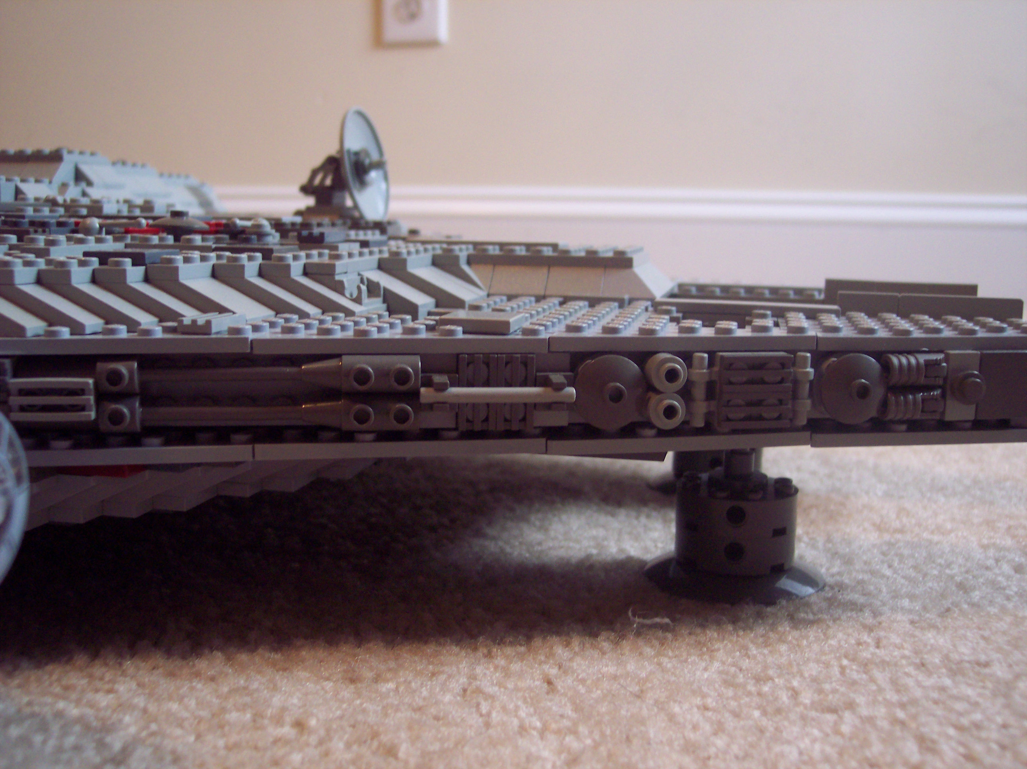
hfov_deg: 49.0
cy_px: 384
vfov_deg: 37.7
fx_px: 1127
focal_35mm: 38
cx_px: 514
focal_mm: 8
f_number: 2.8
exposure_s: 1/8
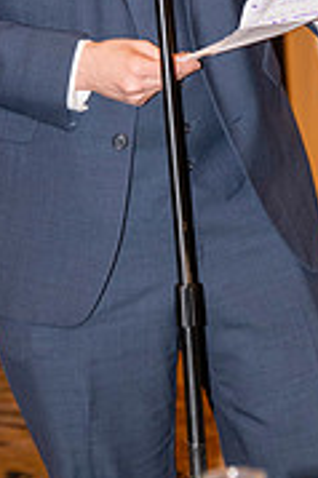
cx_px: 155
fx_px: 5018
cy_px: 29
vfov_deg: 5.4
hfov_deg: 3.6
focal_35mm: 378
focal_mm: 150
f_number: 5.6
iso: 2000
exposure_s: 1/60
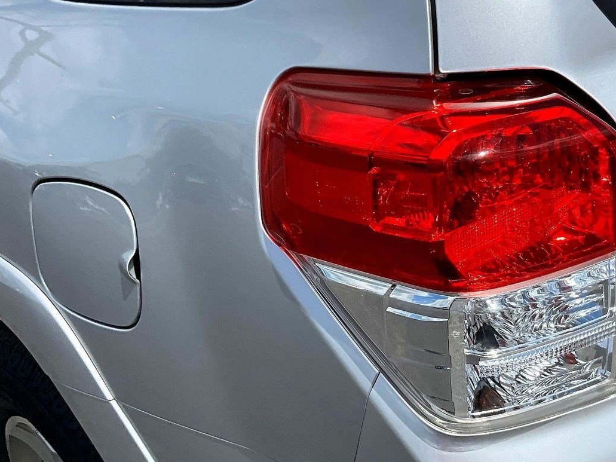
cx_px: 428
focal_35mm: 45
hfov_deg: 41.3
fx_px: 801
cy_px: 248
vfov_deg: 32.2
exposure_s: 1/2058
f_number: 1.8
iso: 25
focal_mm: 3
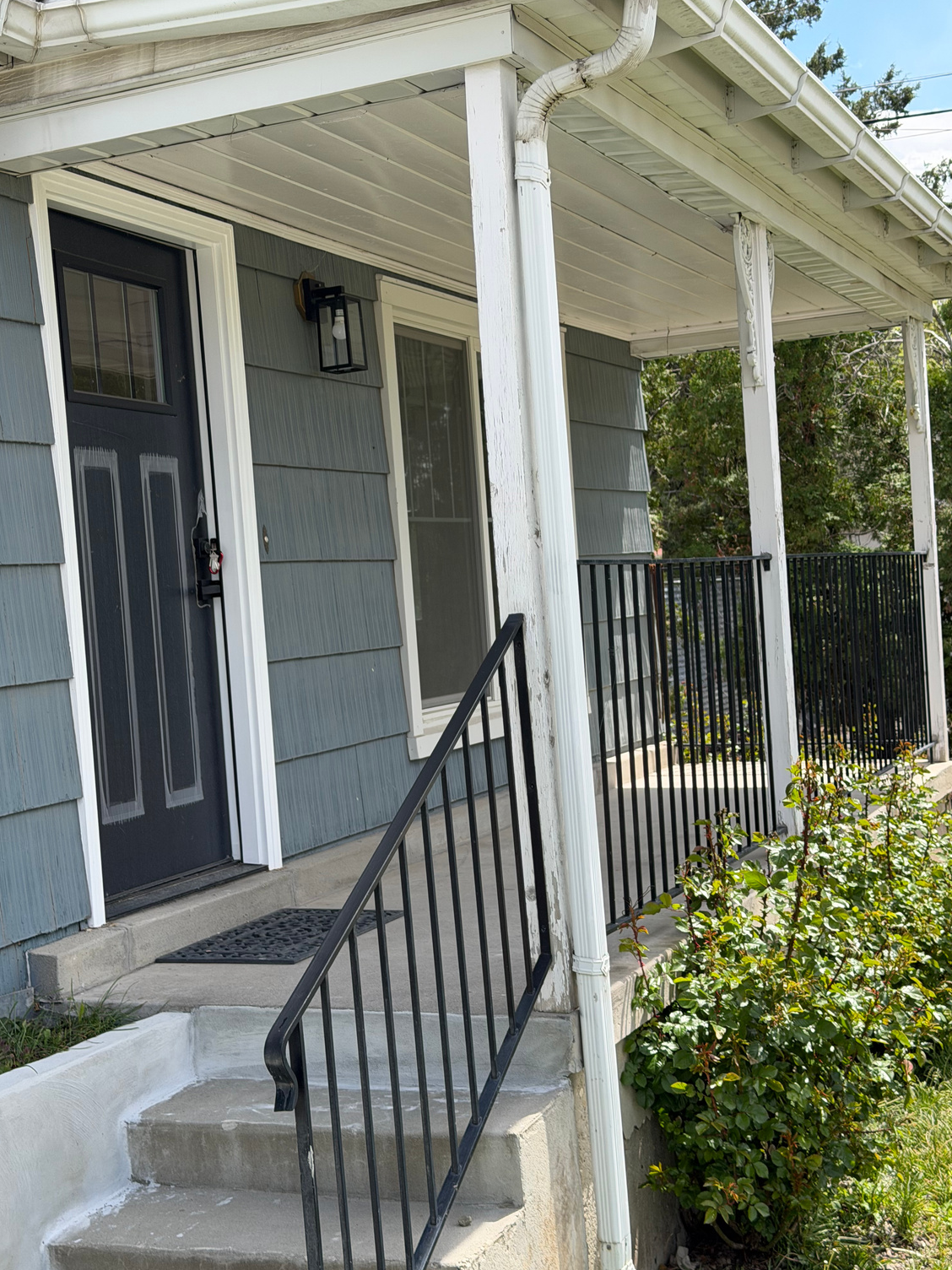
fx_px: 1798
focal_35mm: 49
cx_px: 481
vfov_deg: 38.9
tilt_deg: -1.6
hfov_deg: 29.7
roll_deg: +2.6
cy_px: 646
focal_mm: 6.76
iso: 64
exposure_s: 1/1980
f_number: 1.78
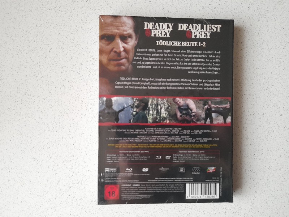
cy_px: 108
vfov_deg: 54.9
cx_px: 144
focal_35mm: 25
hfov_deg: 69.4
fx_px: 209
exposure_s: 1/24
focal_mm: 4.6
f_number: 2
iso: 500
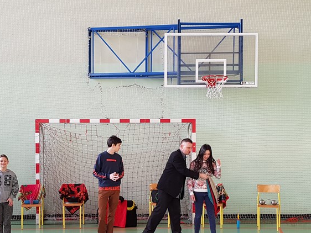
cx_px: 135
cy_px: 142
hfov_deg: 50.0
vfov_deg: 38.5
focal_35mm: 37
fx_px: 333
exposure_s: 1/100
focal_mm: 4.2
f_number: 1.7
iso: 80
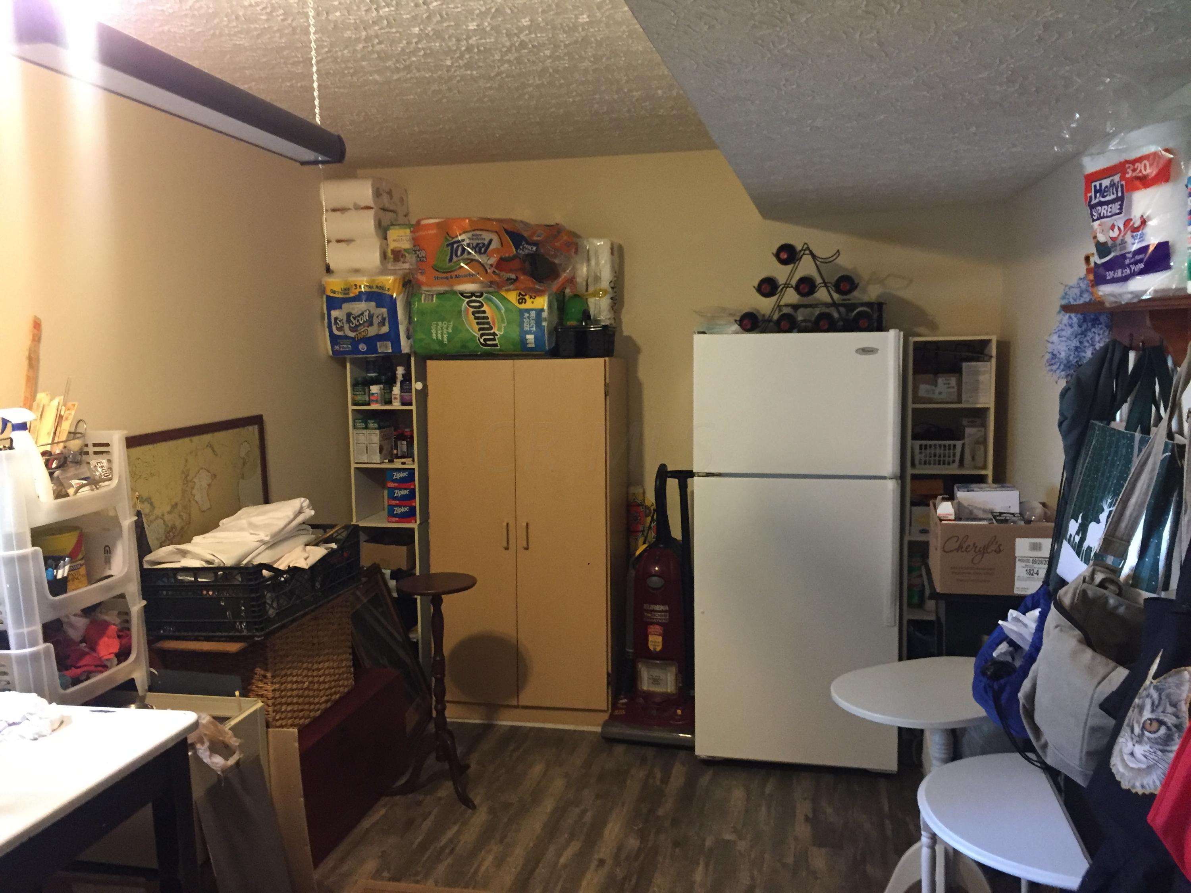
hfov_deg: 61.7
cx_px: 596
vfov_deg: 48.2
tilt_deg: -6.2
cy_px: 446
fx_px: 998
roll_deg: -0.3
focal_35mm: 29
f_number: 2.2
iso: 250
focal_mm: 4.15
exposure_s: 1/20
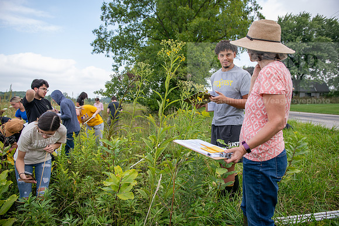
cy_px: 113
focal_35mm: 26
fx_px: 245
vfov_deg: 49.6
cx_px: 170
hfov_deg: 69.4
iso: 125
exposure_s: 1/400
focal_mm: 26
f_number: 3.5
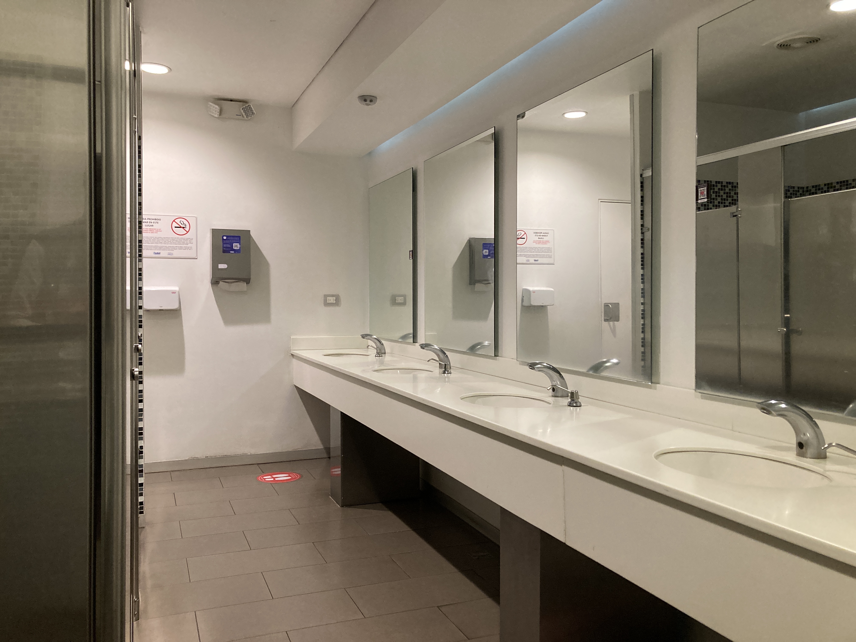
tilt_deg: -0.5
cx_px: 428
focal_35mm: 28
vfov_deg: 49.7
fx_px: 692
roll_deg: -0.4
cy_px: 321
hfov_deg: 63.4
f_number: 1.8
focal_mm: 3.99
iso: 200
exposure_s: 1/60
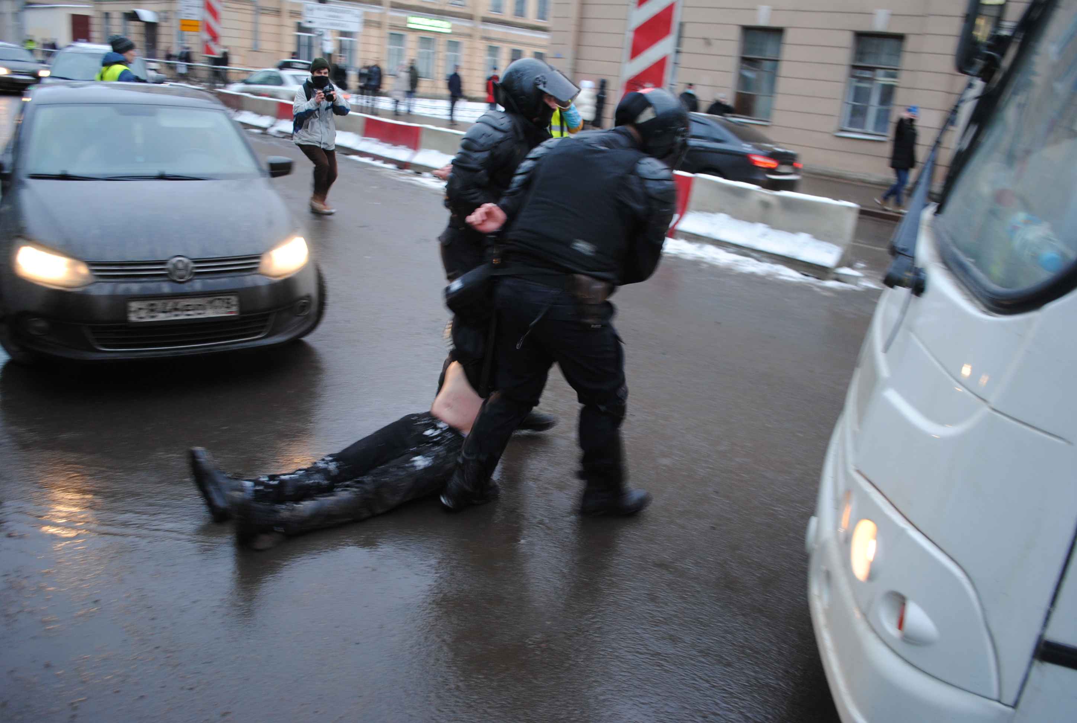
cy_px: 362
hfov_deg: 67.3
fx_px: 809
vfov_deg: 48.1
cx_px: 538
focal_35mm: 27
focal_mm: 18
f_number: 3.5
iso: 220
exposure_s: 1/30
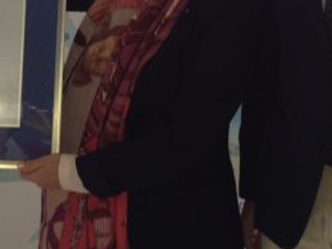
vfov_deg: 16.2
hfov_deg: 22.0
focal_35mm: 89
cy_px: 0
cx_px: 123
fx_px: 853
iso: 50
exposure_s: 1/30
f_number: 2.2
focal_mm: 4.12
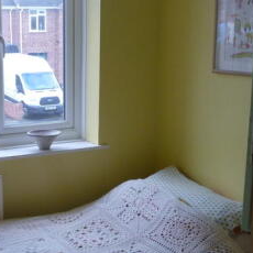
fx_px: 463
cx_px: 26
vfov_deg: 30.6
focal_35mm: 56
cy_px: 135
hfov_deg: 29.3
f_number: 3.3
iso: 125
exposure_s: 1/30
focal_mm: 4.1
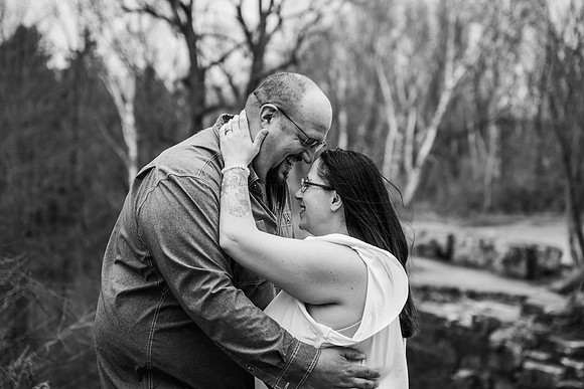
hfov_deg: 24.8
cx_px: 328
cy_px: 162
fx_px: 1325
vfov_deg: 16.7
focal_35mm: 82
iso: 400
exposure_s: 1/1000
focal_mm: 70
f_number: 3.2
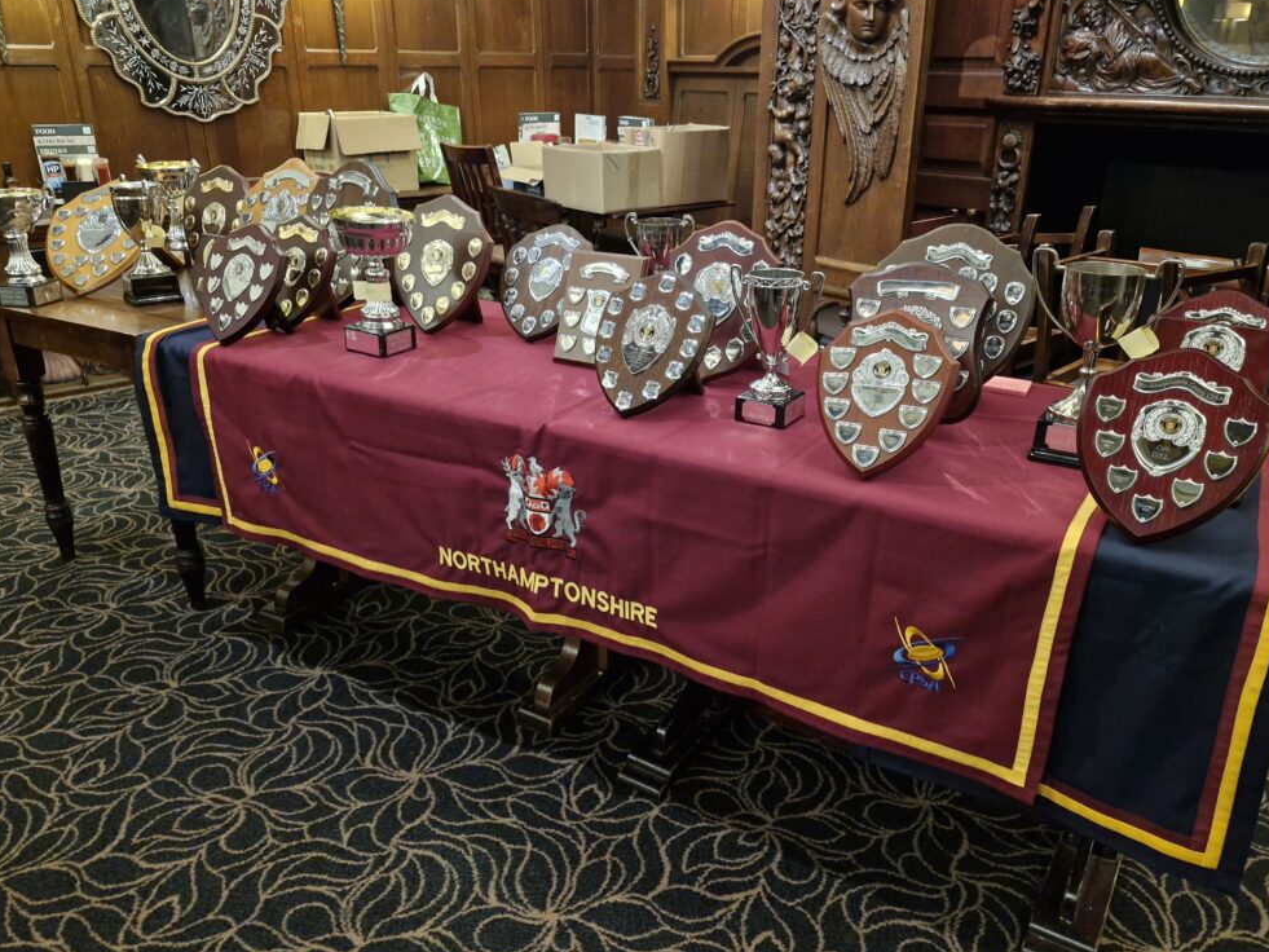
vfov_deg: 56.8
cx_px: 658
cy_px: 467
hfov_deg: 71.6
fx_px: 880
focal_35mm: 24
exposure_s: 1/25
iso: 1000
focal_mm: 5.54
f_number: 1.8
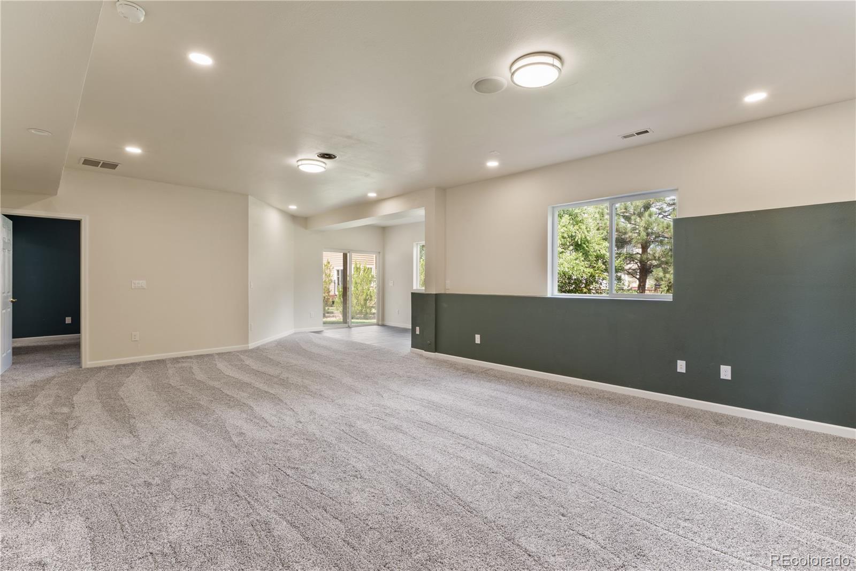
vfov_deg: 72.5
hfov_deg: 95.5
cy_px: 286
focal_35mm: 16
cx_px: 428
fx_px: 389
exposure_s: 1/1.67
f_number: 9
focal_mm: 10.9
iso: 125
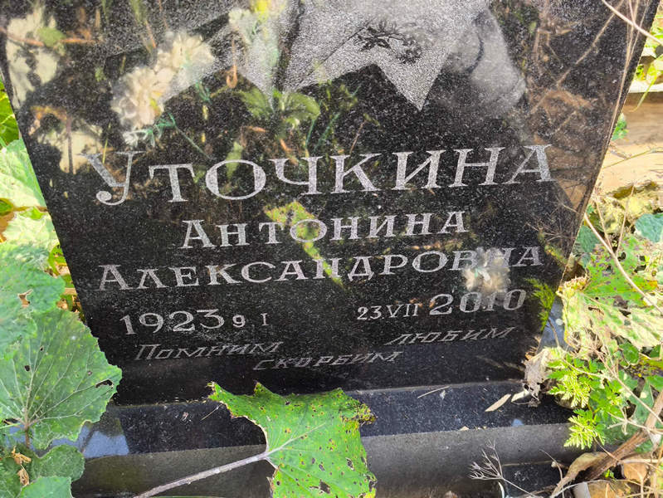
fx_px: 958
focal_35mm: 50
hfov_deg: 38.2
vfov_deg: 29.1
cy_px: 249
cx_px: 332
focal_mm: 4.71
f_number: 1.7
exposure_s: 1/100
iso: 50
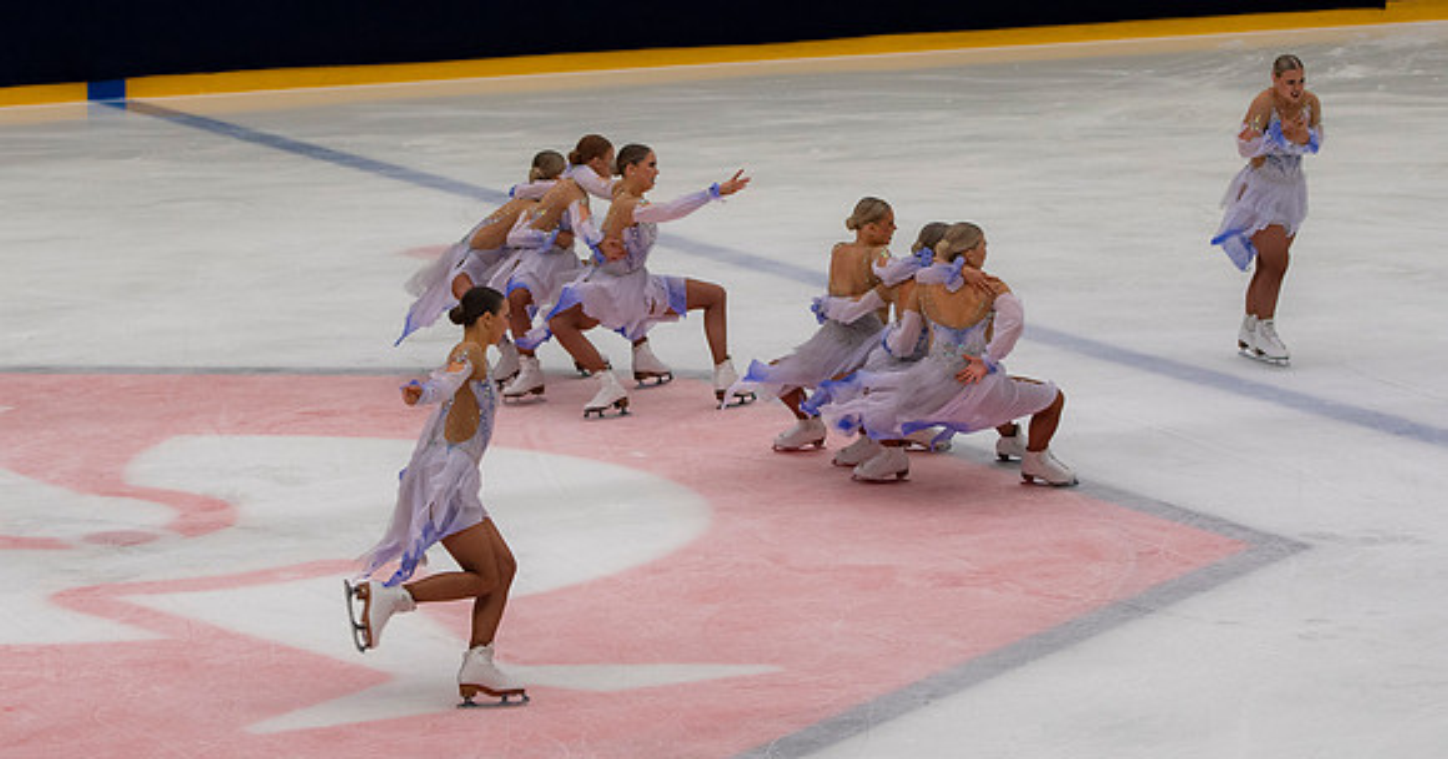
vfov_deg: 7.7
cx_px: 697
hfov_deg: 14.7
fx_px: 5626
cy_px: 256
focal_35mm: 149
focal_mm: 70
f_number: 3.5
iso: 450
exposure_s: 1/400
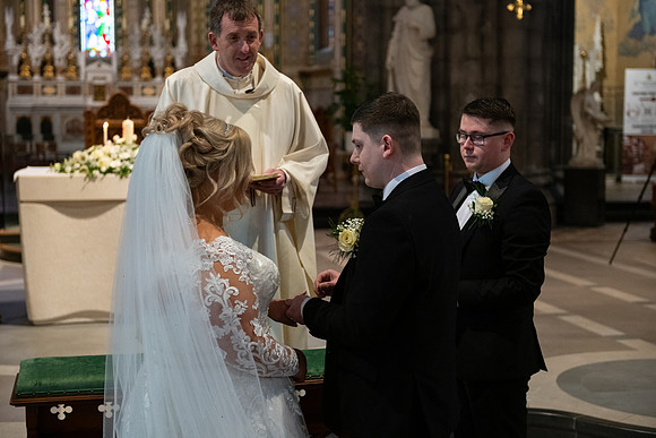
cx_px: 328
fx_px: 1130
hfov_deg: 32.4
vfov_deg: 21.9
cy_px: 219
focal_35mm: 62
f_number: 3.5
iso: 1250
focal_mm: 62
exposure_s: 1/160
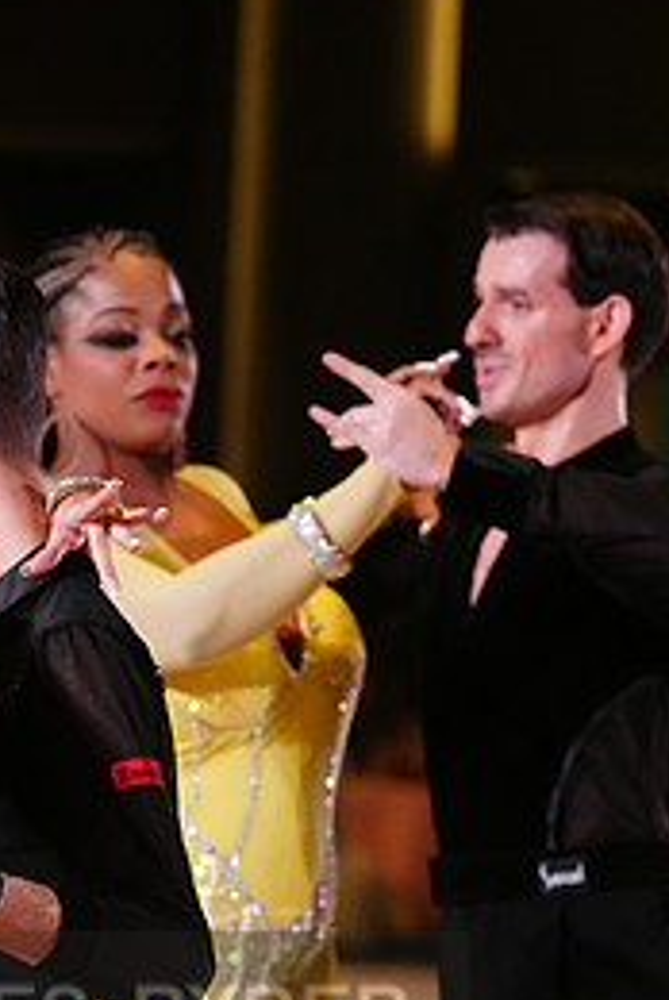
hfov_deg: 4.9
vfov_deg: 7.2
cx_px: -60
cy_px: 1062
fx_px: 7867
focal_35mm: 283
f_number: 4
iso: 3200
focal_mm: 127
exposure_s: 1/400
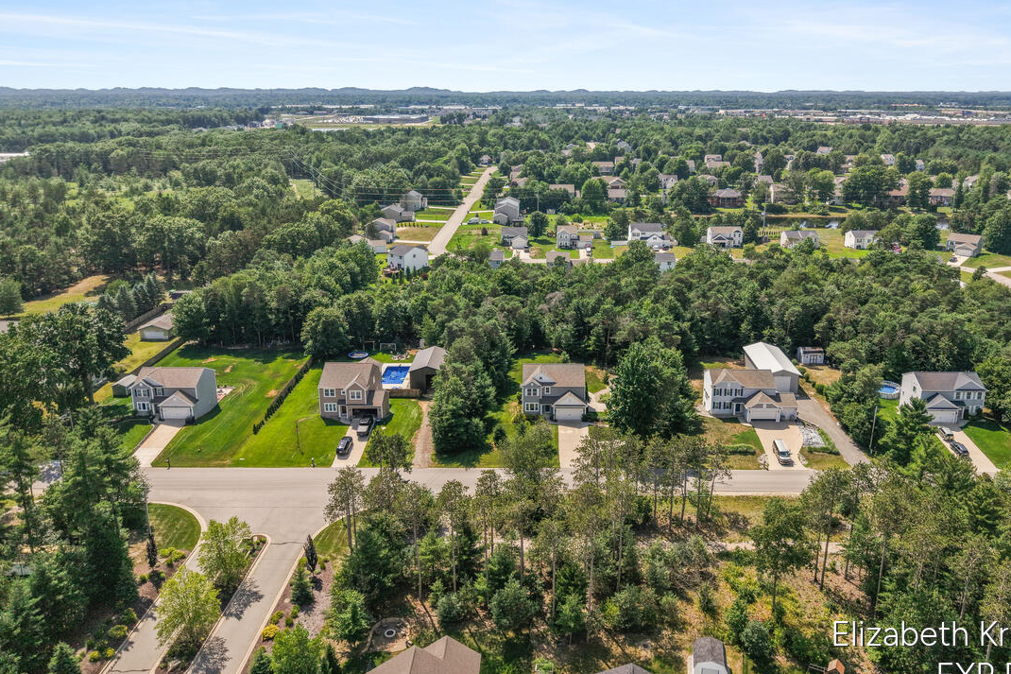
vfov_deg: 46.2
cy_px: 277
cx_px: 541
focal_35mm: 28
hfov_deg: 65.4
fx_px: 786
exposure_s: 1/8000
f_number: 1.8
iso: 160
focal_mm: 8.67
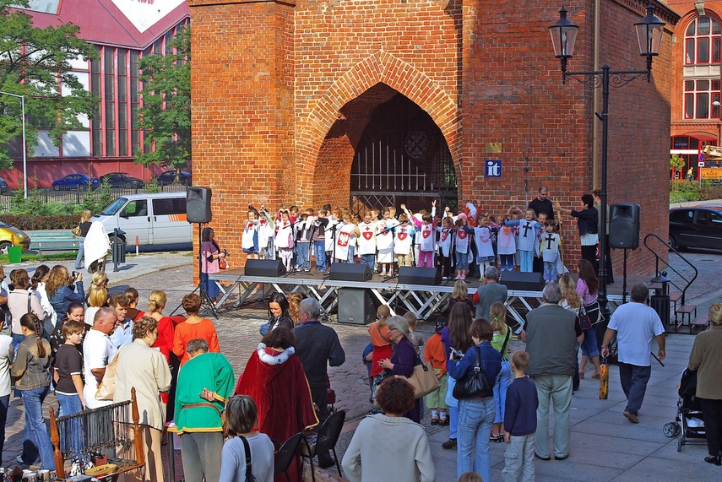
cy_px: 241
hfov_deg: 35.0
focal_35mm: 57
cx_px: 361
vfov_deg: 23.8
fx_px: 1144
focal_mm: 38
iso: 200
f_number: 8
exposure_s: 1/250
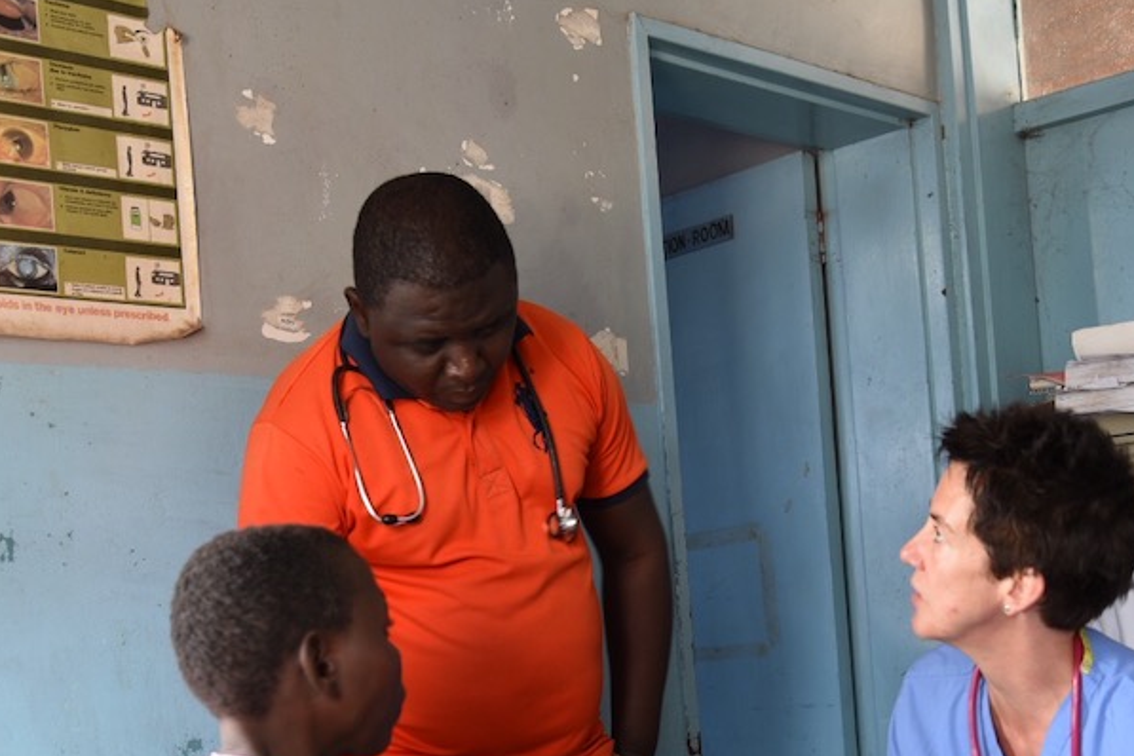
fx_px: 1890
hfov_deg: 33.4
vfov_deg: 22.5
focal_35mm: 60
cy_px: 539
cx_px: 627
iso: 160
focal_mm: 35
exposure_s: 1/10
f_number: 4
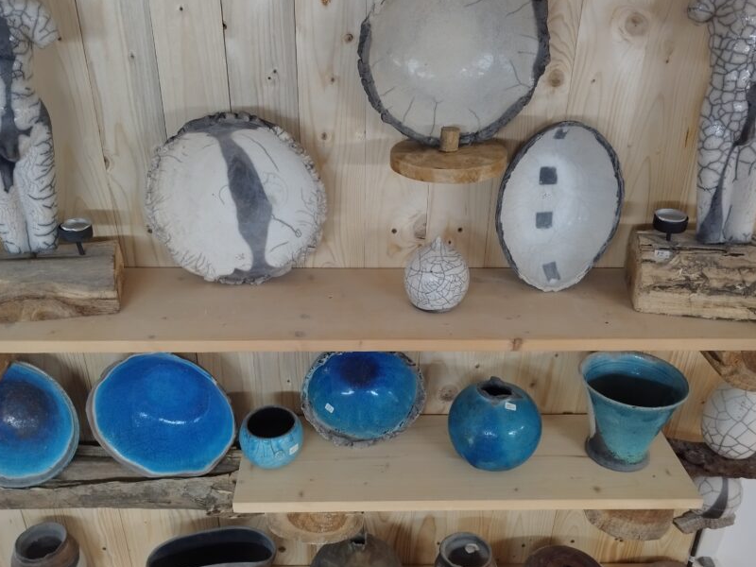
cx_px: 355
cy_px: 299
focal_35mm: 32
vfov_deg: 44.1
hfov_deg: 56.8
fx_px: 699
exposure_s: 1/33.3
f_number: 1.89
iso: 230
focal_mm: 5.95
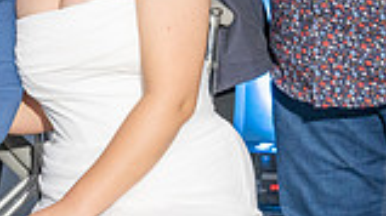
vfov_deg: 6.6
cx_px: 80
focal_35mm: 180
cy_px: -106
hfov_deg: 11.9
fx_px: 1840
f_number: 5.6
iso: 800
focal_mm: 47
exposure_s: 1/160
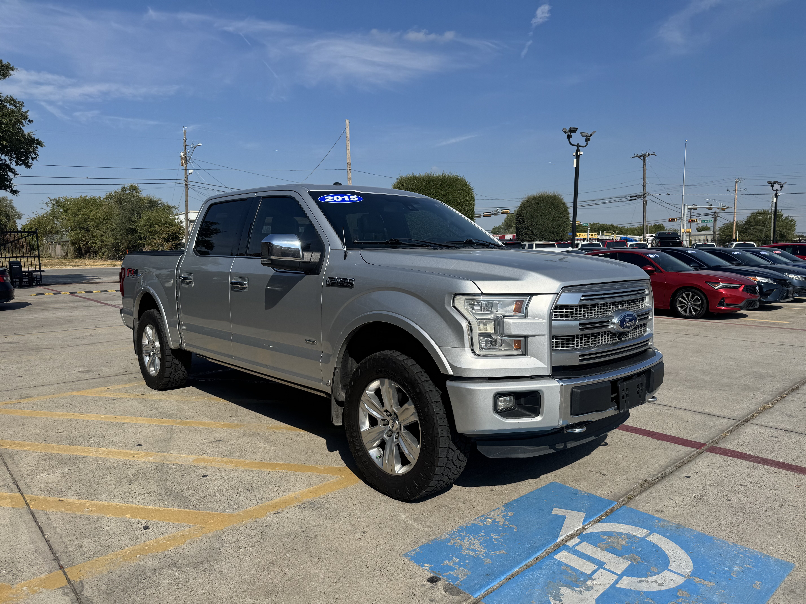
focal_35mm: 24
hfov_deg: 71.6
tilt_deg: -5.3
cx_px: 403
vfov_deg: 56.8
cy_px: 302
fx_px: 559
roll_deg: -0.2
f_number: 1.78
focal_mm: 6.76
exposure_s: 1/7092
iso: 80
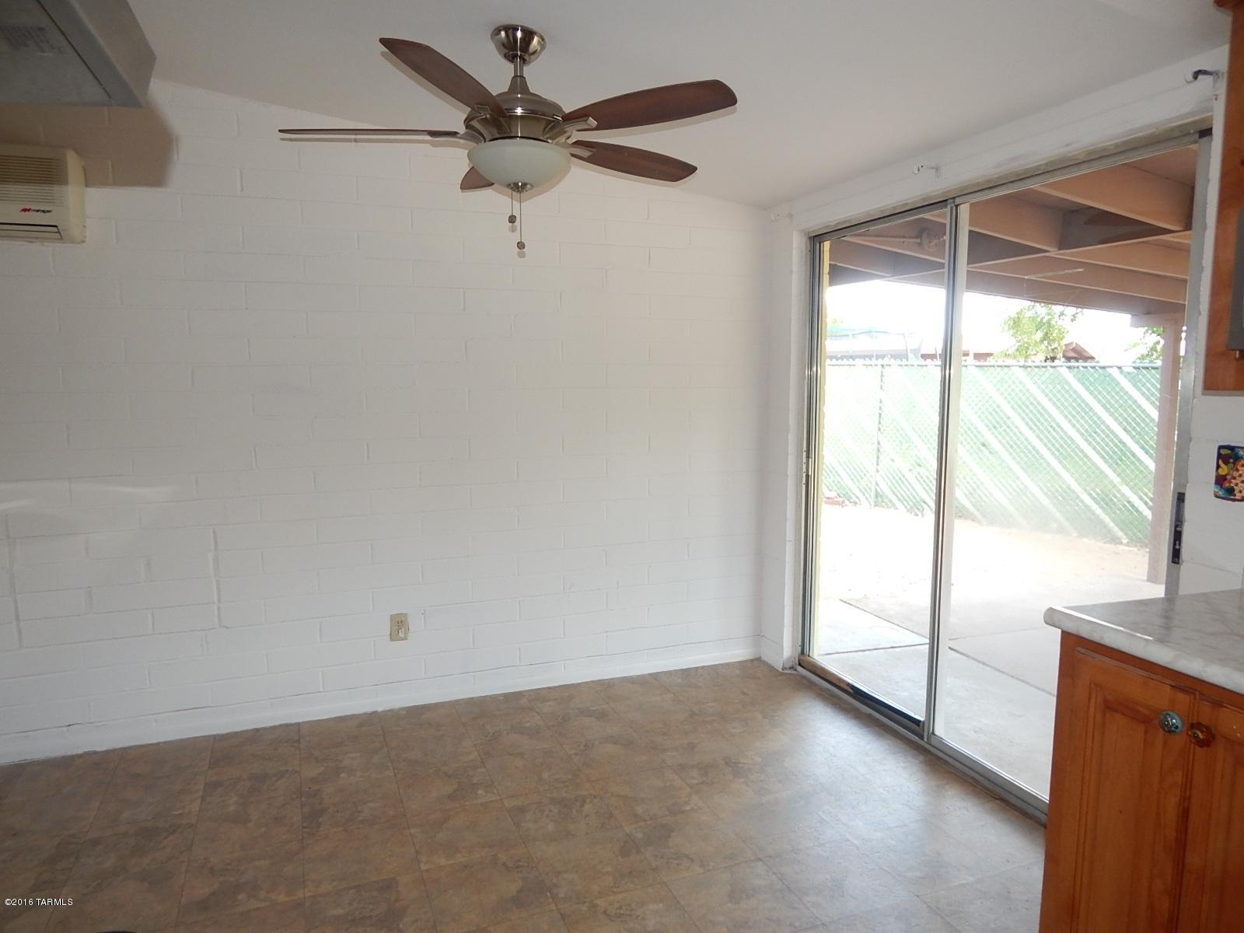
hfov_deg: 76.4
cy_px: 466
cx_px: 622
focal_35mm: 22
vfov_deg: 61.1
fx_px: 791
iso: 125
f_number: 3
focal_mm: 4
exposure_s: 1/50
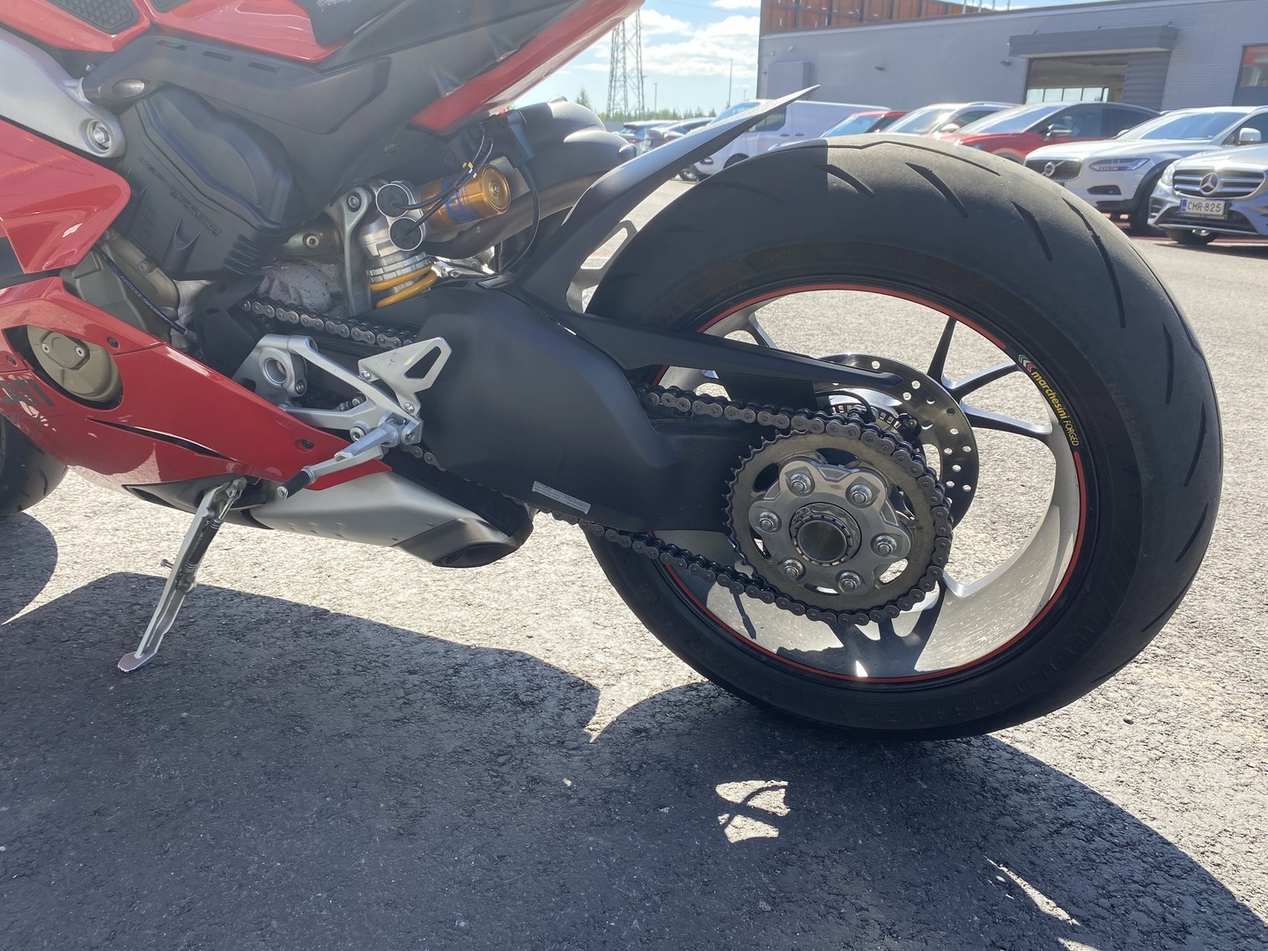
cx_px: 634
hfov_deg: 67.3
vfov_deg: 53.1
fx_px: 952
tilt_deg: -19.4
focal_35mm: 26
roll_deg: -0.6
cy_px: 476
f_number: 1.8
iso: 32
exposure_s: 1/772
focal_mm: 4.25
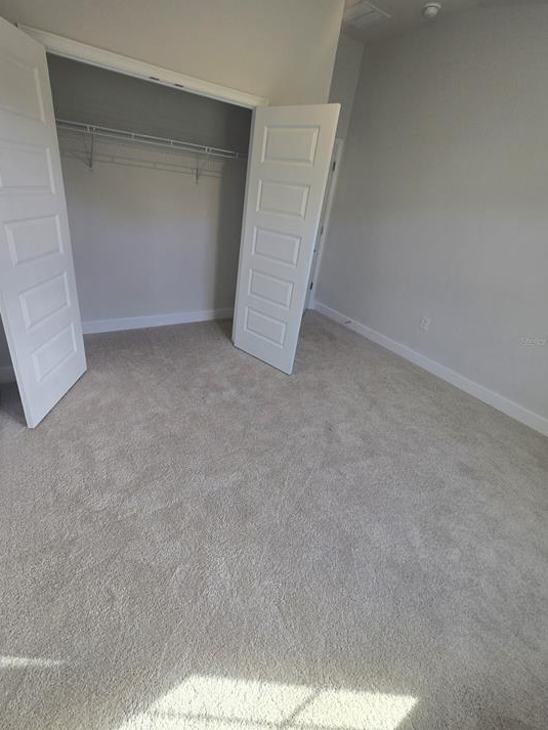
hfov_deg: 85.7
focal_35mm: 14
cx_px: 272
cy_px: 341
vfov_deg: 101.9
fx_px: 295
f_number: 2.2
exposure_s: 1/60
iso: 50
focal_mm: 2.2
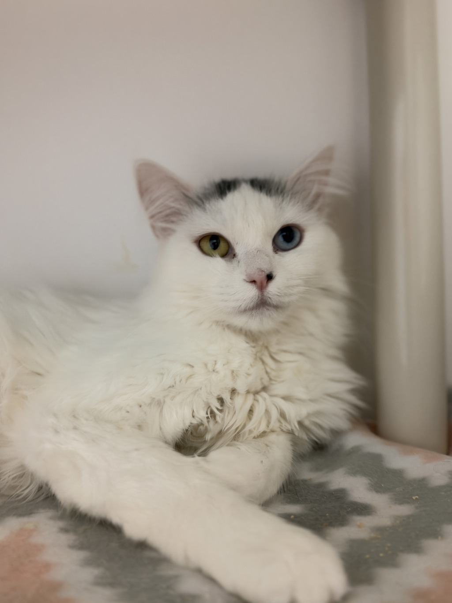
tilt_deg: -5.2
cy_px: 302
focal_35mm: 30
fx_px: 522
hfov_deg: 46.8
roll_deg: +1.4
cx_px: 226
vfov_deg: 60.0
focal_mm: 6.93
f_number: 1.48
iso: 500
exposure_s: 1/41
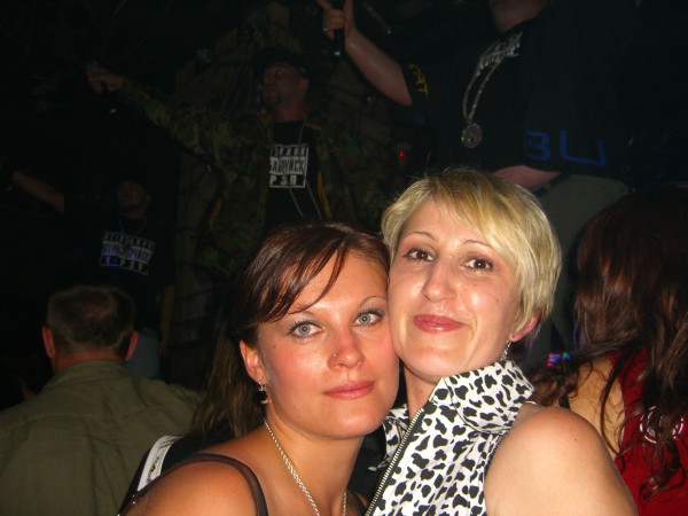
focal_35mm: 38
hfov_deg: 49.0
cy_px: 258
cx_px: 344
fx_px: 755
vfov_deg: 37.7
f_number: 2.8
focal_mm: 7.9
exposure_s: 1/60
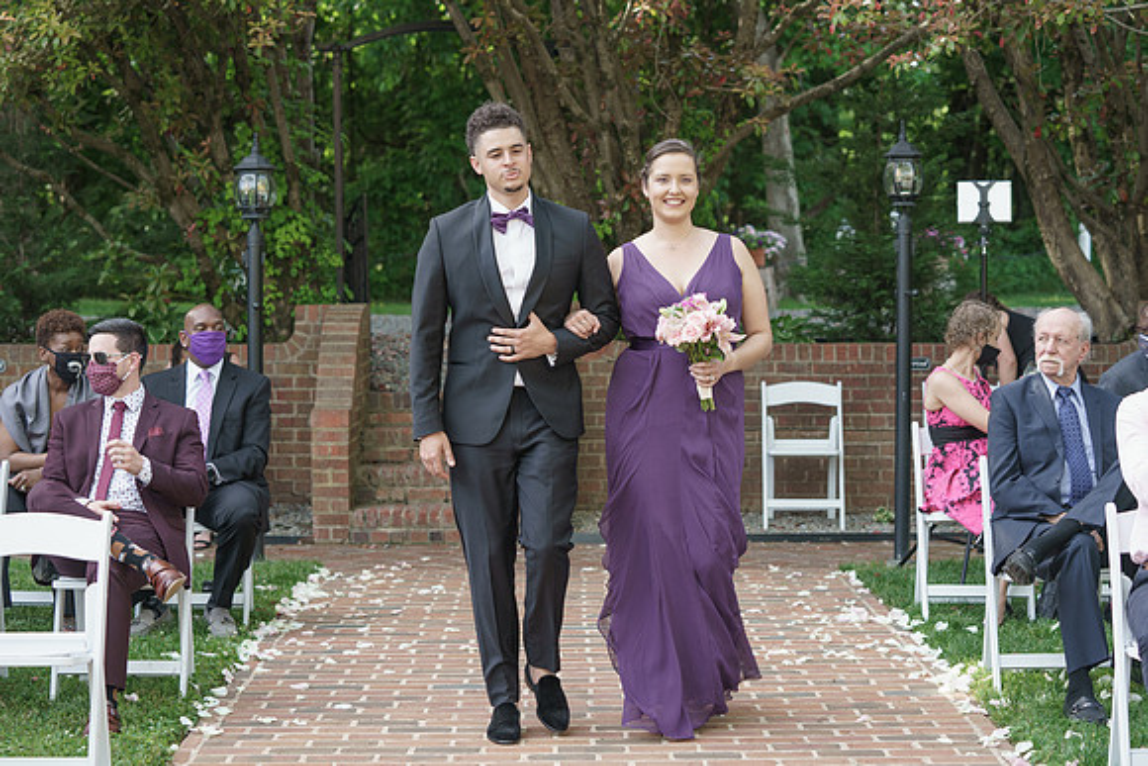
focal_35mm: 75
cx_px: 564
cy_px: 391
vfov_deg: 18.2
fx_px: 2386
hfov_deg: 27.0
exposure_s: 1/200
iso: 250
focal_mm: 70
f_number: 4
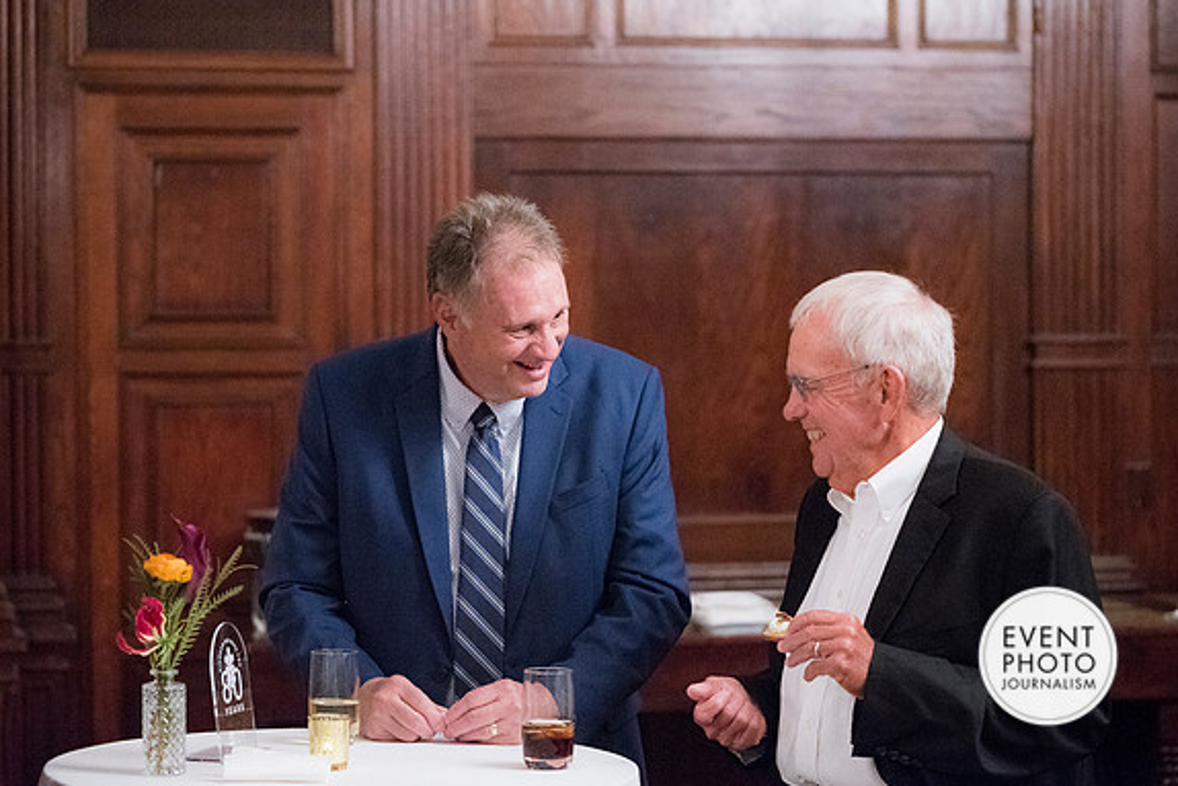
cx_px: 591
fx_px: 2978
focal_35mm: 91
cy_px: 395
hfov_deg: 22.4
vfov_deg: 15.0
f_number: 2.8
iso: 6400
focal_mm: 90
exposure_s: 1/125
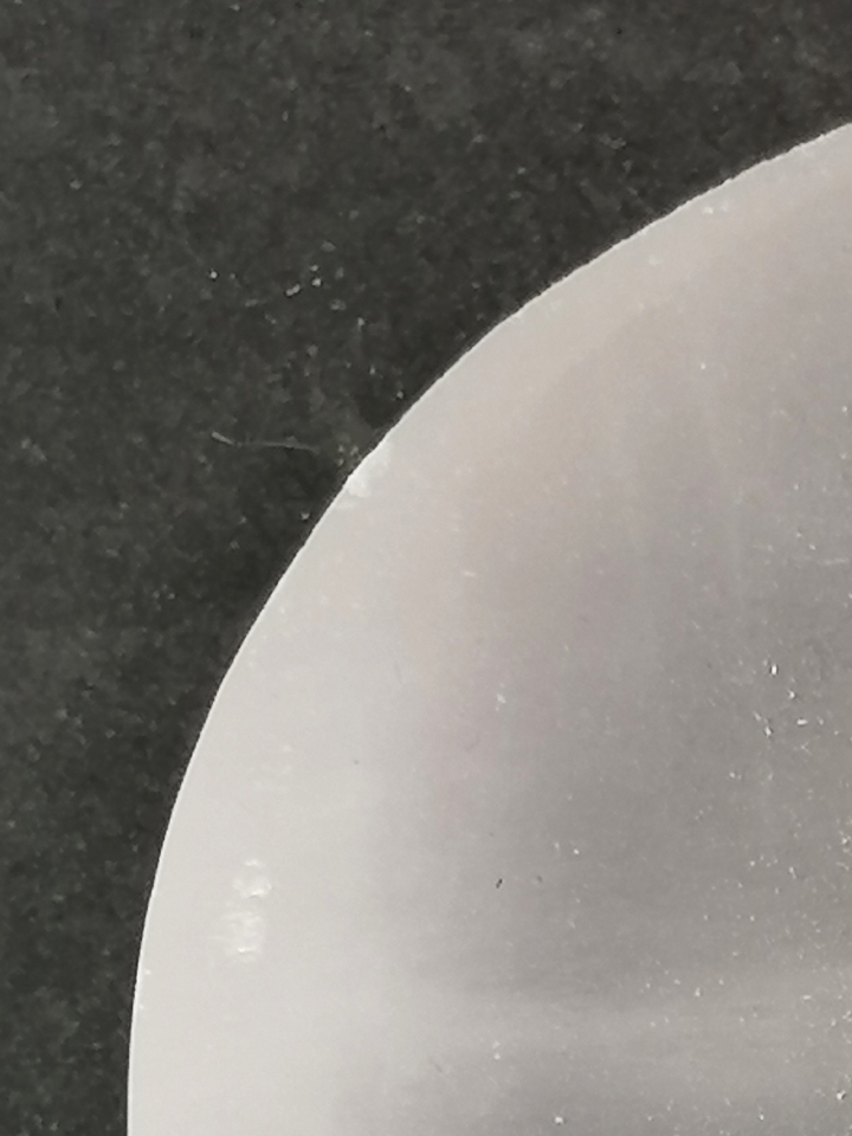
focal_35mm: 170
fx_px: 5579
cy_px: 1109
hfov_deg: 8.6
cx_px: 1063
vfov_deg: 11.5
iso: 100
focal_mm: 4.75
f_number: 1.8
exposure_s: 1/120
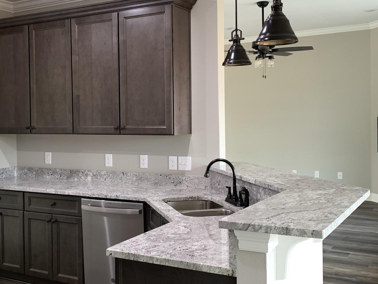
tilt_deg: +0.5
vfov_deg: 32.9
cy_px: 130
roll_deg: +0.8
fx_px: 481
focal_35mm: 44
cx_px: 164
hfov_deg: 42.8
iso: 80
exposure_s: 1/60
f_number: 1.8
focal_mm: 4.25
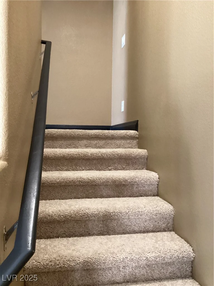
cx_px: 107
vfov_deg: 58.4
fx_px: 256
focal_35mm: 31
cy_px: 143
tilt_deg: -2.6
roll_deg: -1.0
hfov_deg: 45.4
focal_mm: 3.3
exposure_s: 1/30
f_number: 2.4
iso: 320
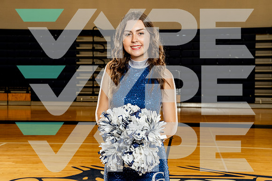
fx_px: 469
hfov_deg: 32.4
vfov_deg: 21.9
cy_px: 90
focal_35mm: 62
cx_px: 134
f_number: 8
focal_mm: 60
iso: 1600
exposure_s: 1/250
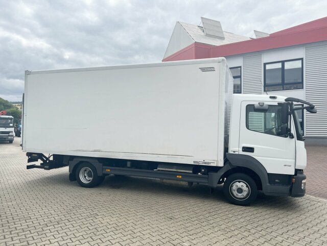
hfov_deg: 67.3
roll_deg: +0.4
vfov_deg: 53.1
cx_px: 164
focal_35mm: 26
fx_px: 246
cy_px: 123
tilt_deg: +0.9
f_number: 1.5
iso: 50
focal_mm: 5.7
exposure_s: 1/3968
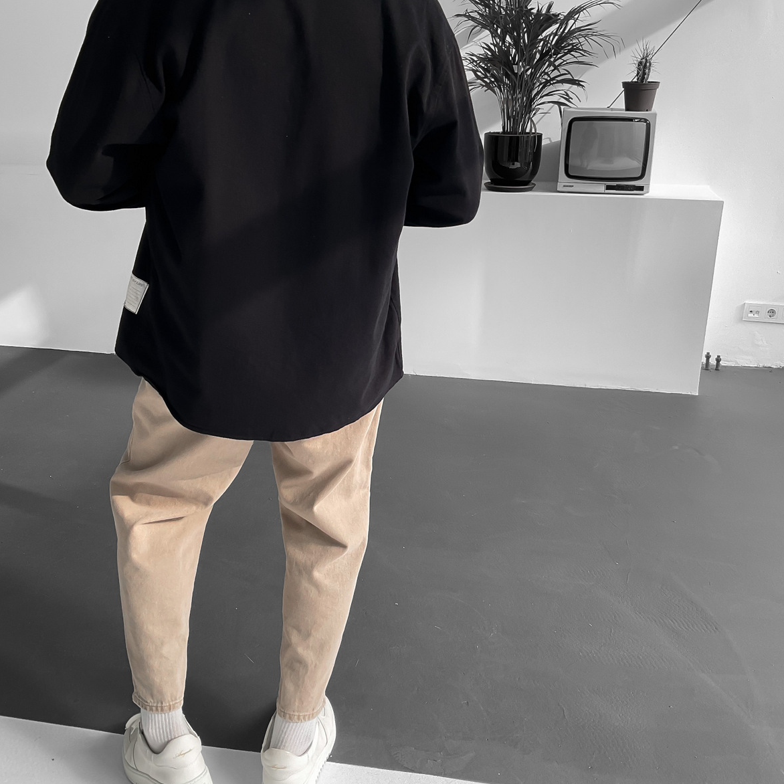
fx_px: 897
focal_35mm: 35
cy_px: 358
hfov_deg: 47.2
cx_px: 395
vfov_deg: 47.2
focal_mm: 3
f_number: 1.8
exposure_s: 1/120
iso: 25
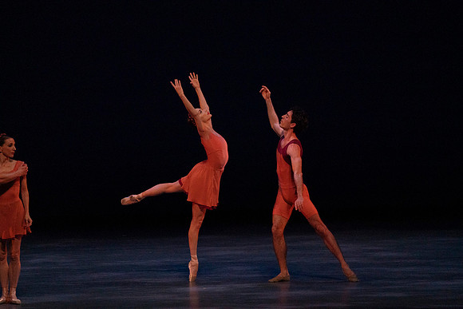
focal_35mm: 291
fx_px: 3743
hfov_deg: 7.1
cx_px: 232
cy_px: 154
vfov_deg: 4.7
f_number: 5.6
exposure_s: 1/400
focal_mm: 291
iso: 12800
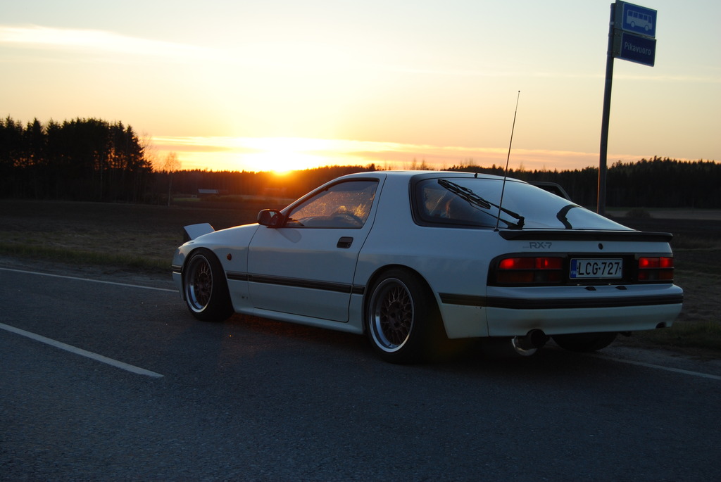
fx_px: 1143
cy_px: 241
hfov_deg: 35.0
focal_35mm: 57
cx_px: 360
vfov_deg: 23.8
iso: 200
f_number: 5
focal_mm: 38
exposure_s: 1/160
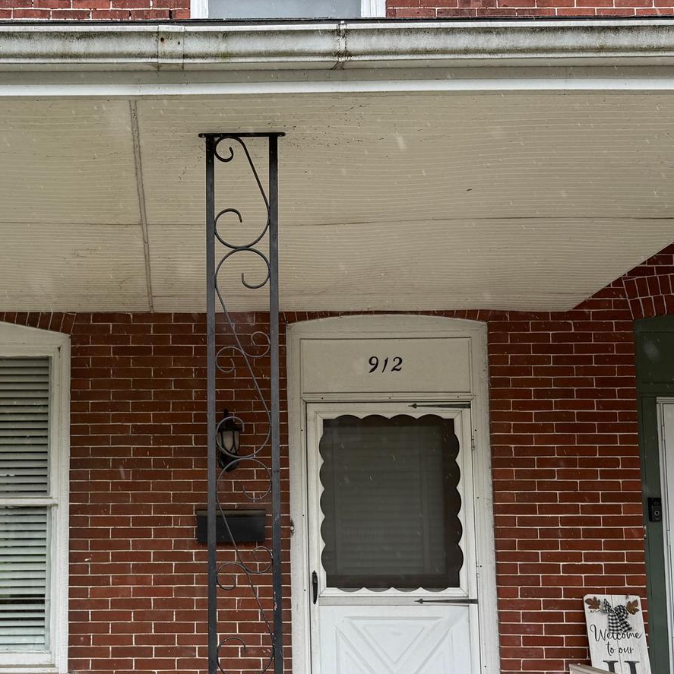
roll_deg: -0.7
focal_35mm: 49
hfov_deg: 34.0
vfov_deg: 34.5
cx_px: 168
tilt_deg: +5.9
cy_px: 425
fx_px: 1079
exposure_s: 1/689
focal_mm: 6.76
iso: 80
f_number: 1.78
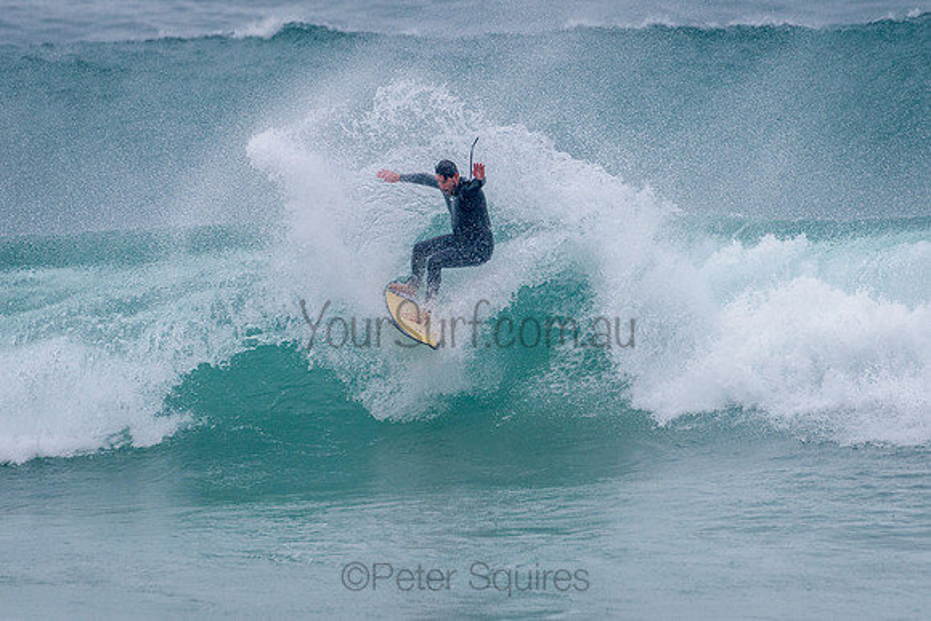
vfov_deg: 2.2
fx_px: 15843
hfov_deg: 3.4
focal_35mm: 613
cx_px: 466
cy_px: 310
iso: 1000
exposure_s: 1/2000
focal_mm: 500
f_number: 5.6
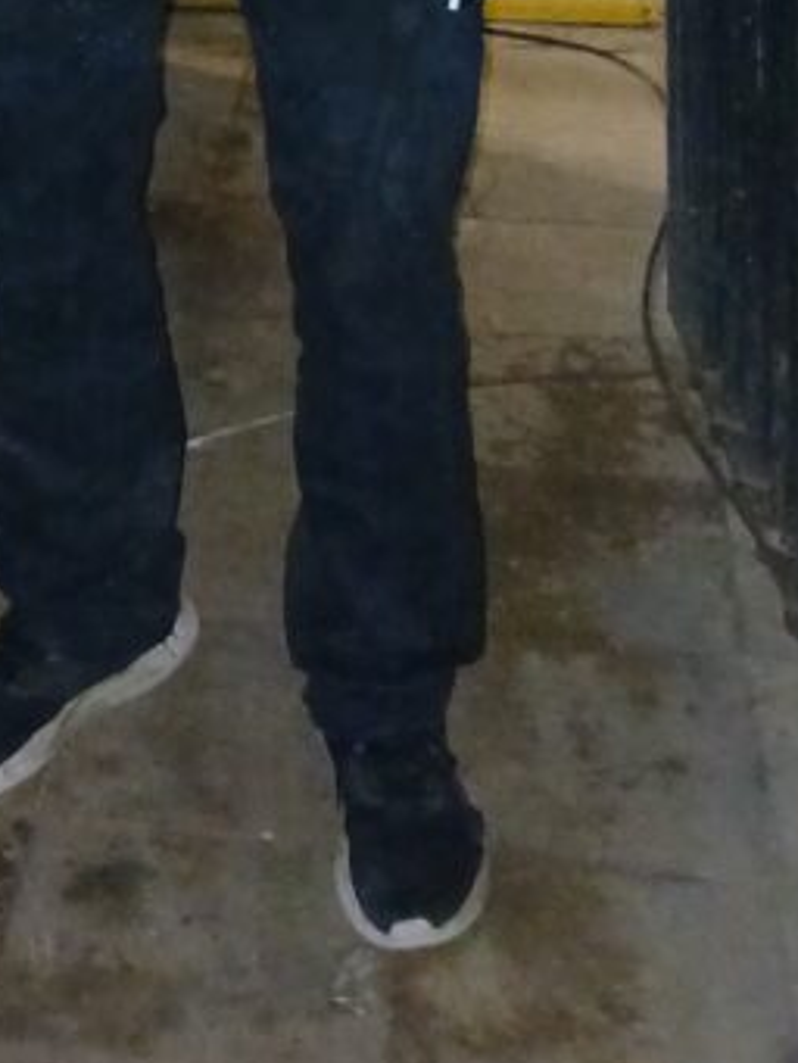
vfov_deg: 20.7
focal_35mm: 81
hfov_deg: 17.9
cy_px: -511
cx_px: 78
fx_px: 2488
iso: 1250
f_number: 1.8
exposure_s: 1/14.3
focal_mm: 3.98
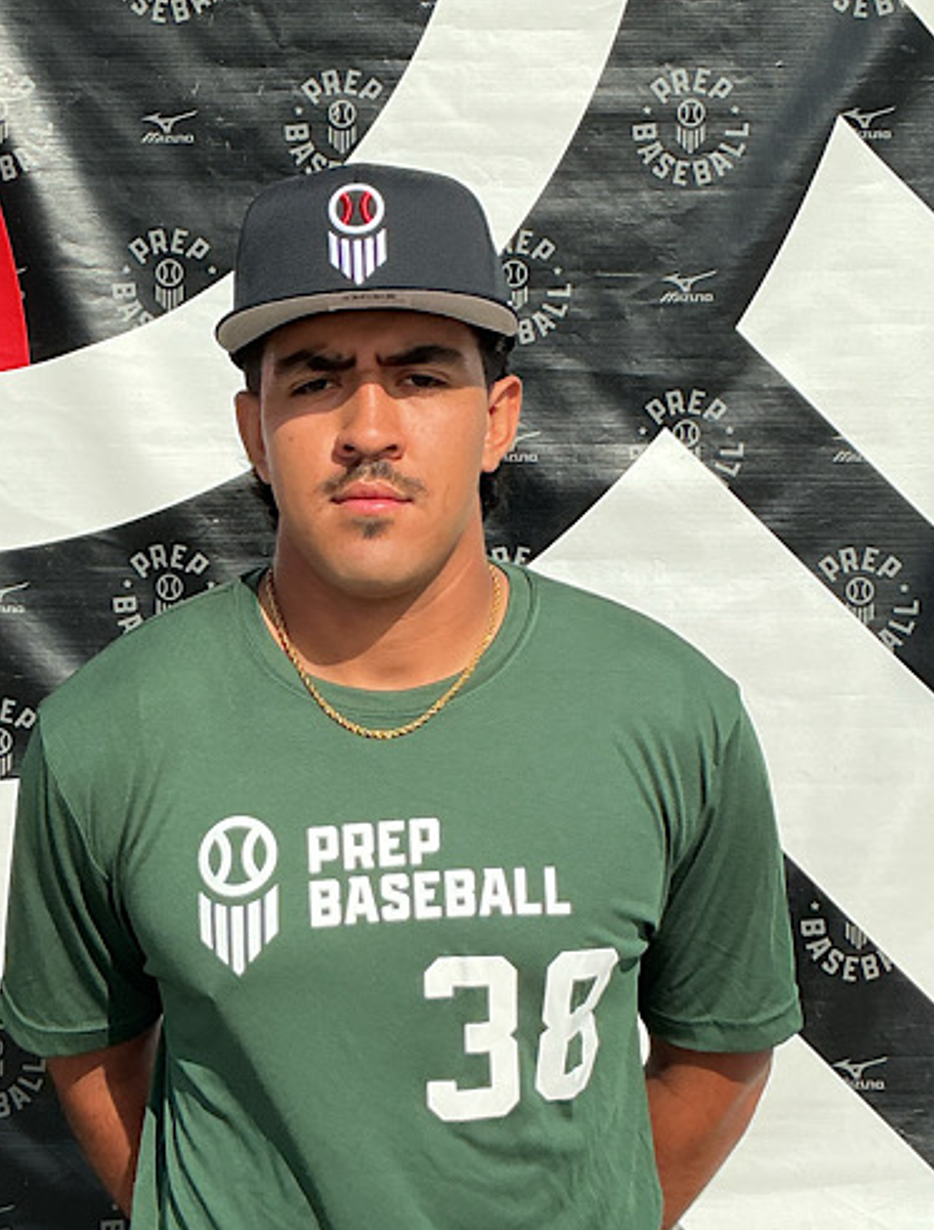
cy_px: 531
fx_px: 1321
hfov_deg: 38.9
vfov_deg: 49.8
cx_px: 423
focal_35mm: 37
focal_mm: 3
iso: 25
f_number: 1.8
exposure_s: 1/3788
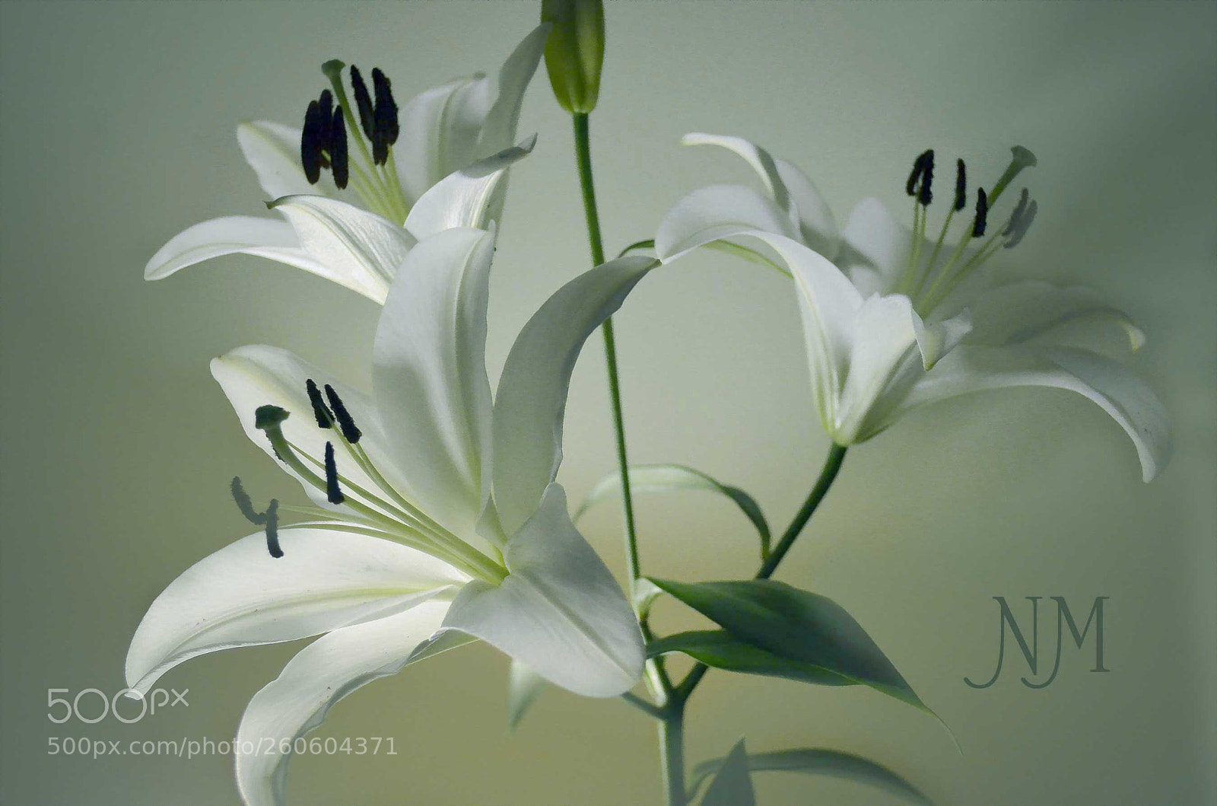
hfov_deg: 41.2
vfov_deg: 27.9
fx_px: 1619
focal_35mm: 48
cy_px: 403
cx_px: 608
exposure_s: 1/180
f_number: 4.8
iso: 1600
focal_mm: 32
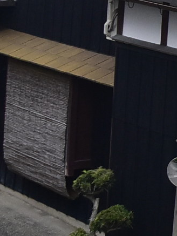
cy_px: -16
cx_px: 384
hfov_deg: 7.9
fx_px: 1213
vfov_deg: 11.0
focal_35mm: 178
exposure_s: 1/1000
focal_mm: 18
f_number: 16
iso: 1000
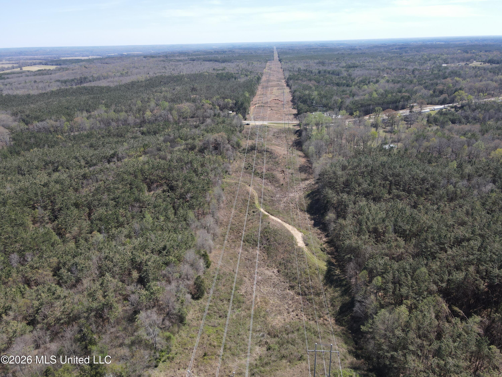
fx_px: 348
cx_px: 251
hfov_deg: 71.6
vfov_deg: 56.8
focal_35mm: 24
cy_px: 188
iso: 100
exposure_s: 1/400
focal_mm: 4.5
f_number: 2.8
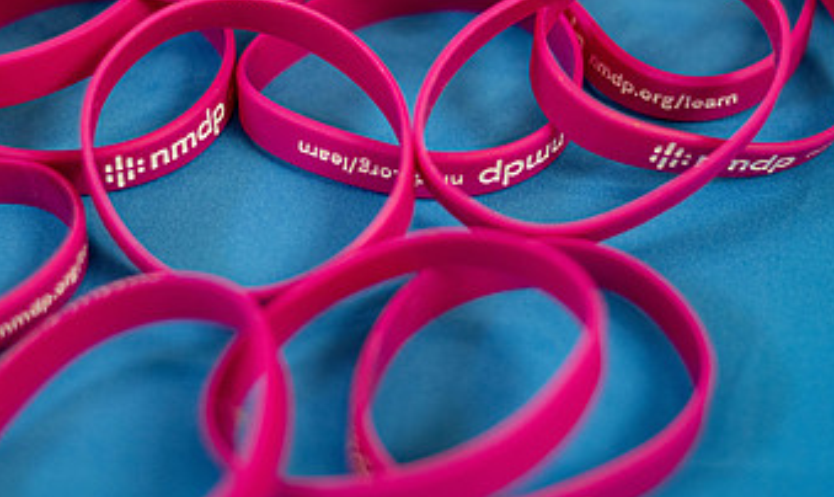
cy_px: 128
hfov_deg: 19.9
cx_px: 396
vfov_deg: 11.9
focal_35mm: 106
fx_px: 2378
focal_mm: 50
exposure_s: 1/500
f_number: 2
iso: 1000
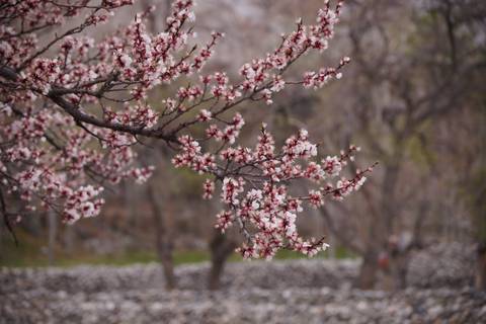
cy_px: 162
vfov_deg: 13.0
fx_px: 1417
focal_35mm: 105
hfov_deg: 19.5
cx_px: 243
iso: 100
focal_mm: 70
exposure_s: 1/320
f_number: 2.8
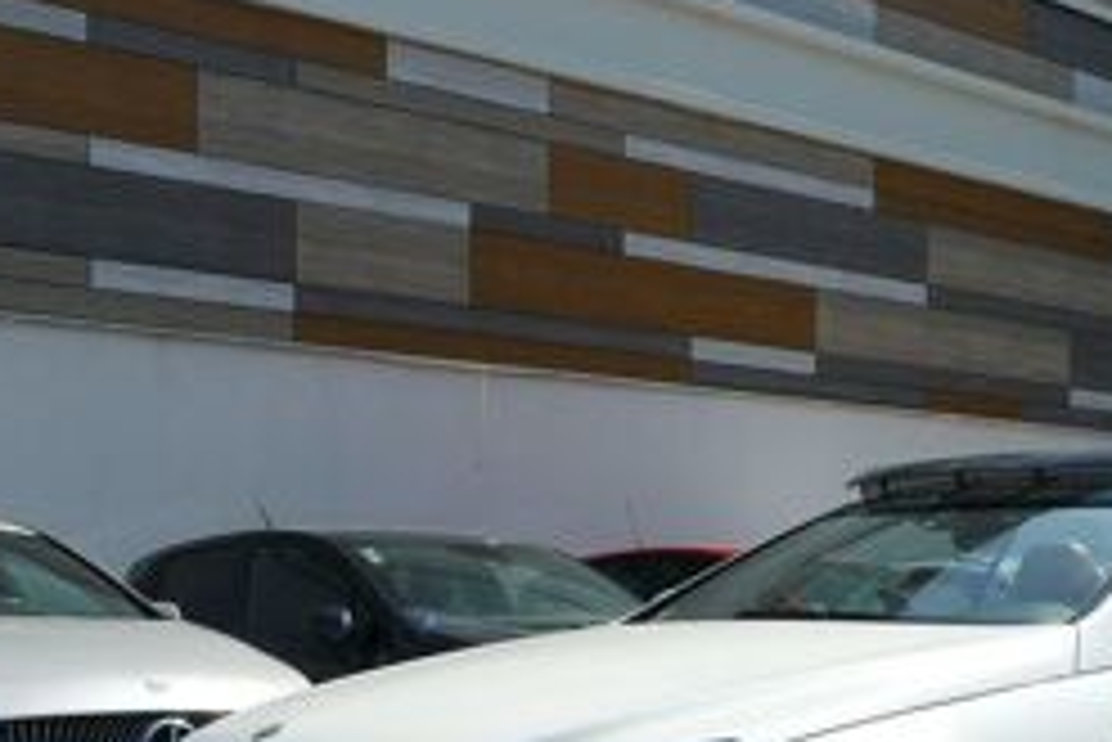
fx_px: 2102
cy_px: 706
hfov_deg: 29.0
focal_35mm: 68
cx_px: 878
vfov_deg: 19.6
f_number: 3.5
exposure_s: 1/2000
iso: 125
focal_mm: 12.64
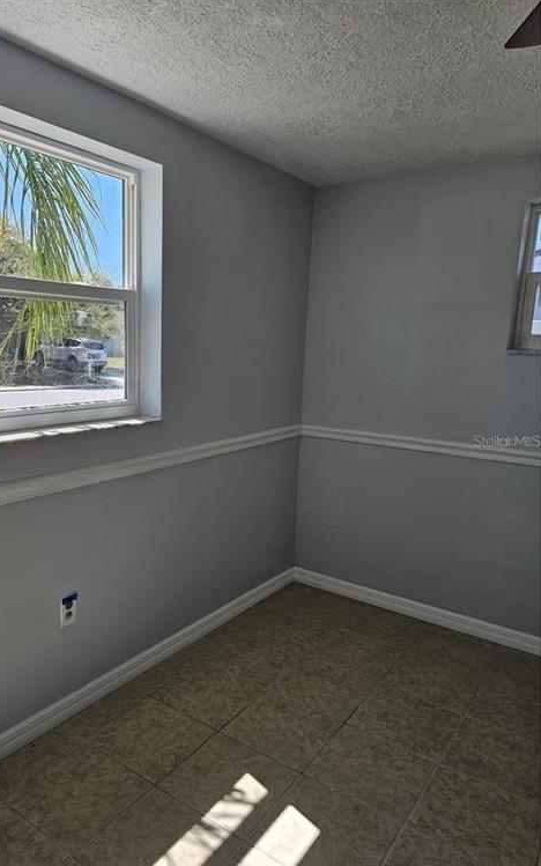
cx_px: 210
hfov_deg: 48.9
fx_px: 590
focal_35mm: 25
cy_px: 441
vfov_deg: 72.5
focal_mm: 6.3
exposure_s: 1/207
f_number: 1.7
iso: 25
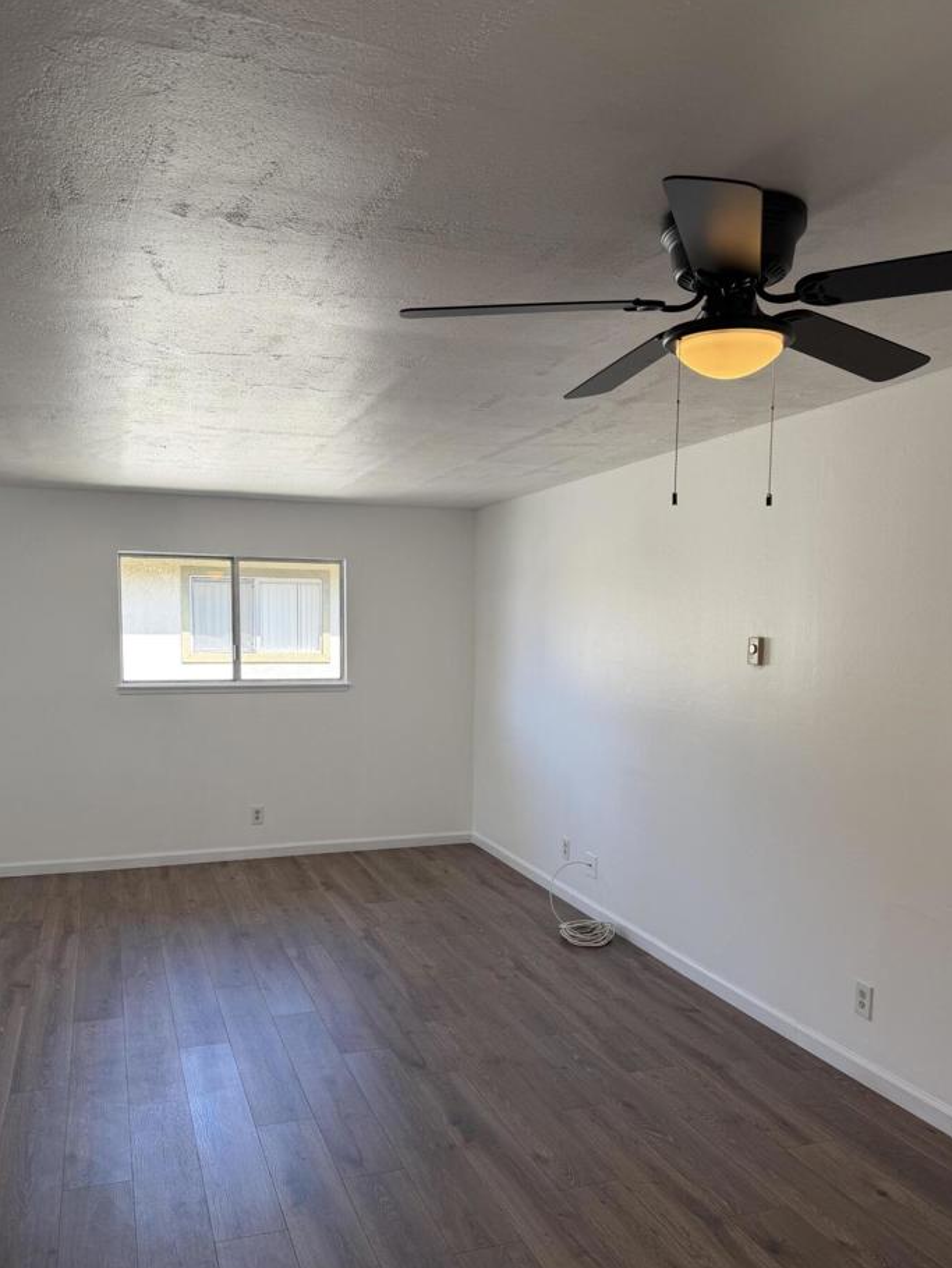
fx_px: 990
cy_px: 701
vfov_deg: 65.1
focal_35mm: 27
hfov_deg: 51.3
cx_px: 445
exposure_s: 1/267
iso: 80
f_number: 1.78
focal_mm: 6.76
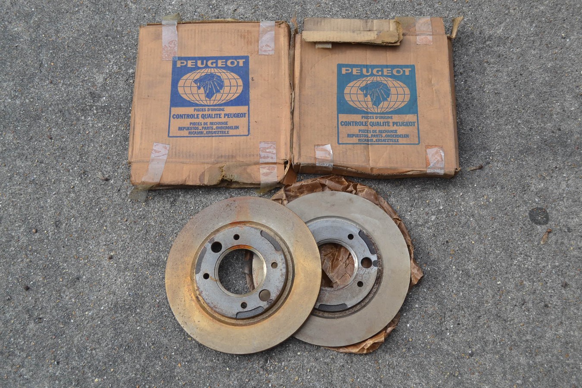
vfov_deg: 34.2
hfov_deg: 49.6
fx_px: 630
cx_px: 291
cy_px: 194
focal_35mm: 39
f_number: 5.6
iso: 100
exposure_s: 1/125
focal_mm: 26
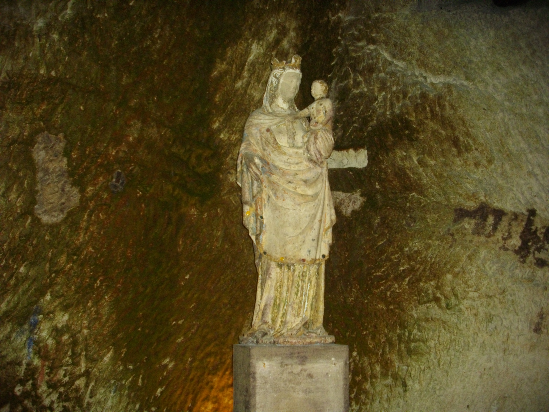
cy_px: 206
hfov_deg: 50.1
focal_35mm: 37
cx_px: 274
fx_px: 587
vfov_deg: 38.7
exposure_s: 1/50
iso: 278
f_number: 2.8
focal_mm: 6.2
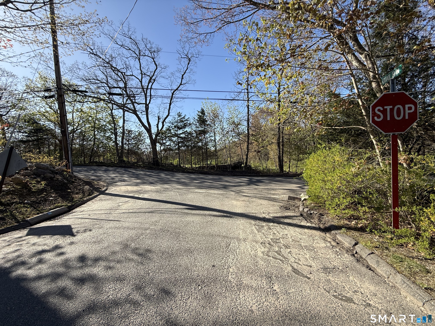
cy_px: 163
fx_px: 176
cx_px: 218
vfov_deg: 85.7
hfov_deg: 102.1
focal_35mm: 14
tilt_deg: -1.5
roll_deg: +3.2
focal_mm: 2.22
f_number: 2.2
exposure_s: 1/1087
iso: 50
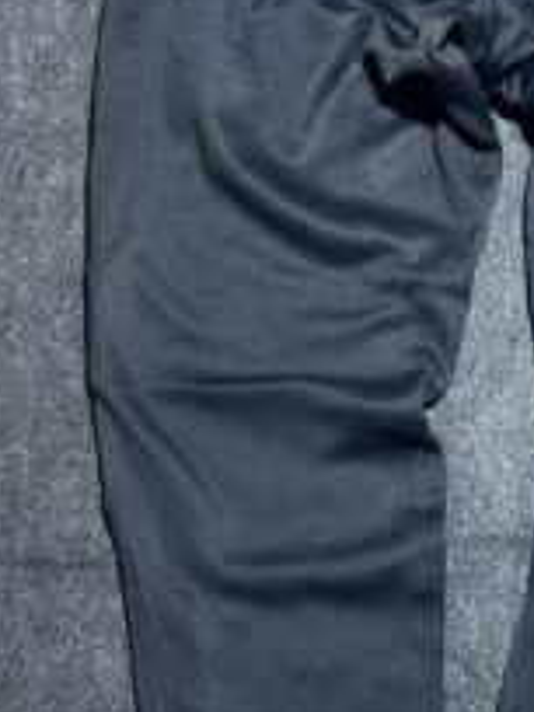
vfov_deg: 28.5
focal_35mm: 68
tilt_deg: -49.9
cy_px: 435
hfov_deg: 21.1
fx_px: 1399
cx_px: 503
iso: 160
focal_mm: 5.7
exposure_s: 1/50
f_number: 1.5
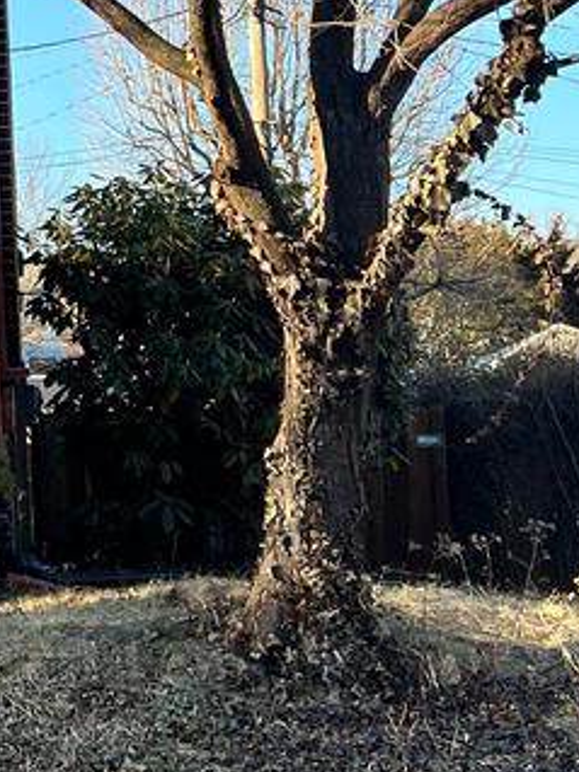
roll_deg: +1.8
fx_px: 1964
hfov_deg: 15.5
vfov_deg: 21.9
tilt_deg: +9.9
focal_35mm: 88
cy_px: 126
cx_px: -271
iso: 50
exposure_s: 1/780
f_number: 1.5
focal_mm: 5.7
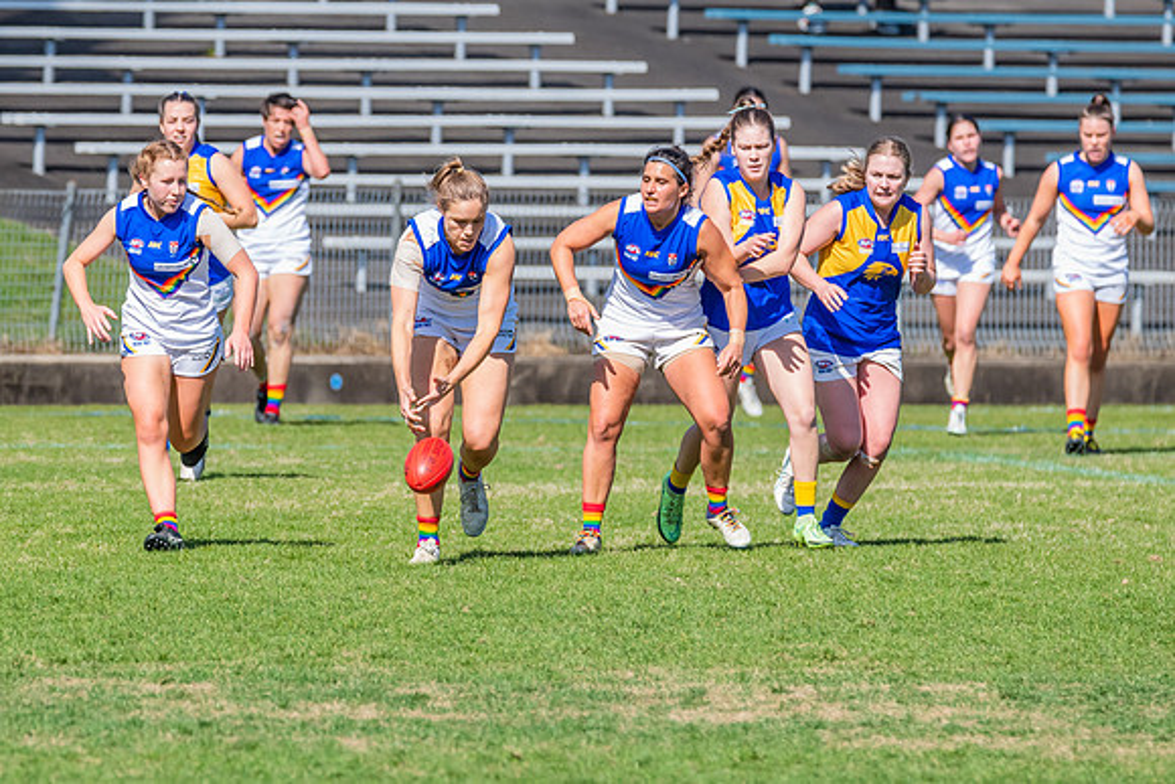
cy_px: 427
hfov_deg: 3.5
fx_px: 19095
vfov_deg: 2.4
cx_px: 478
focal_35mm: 585
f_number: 9
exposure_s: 1/1600
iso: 800
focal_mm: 400
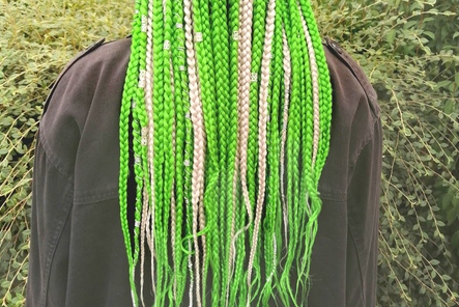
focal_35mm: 38
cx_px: 229
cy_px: 109
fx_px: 485
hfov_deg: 50.7
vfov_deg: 34.9
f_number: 1.8
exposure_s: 1/120
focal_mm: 3.95
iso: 50
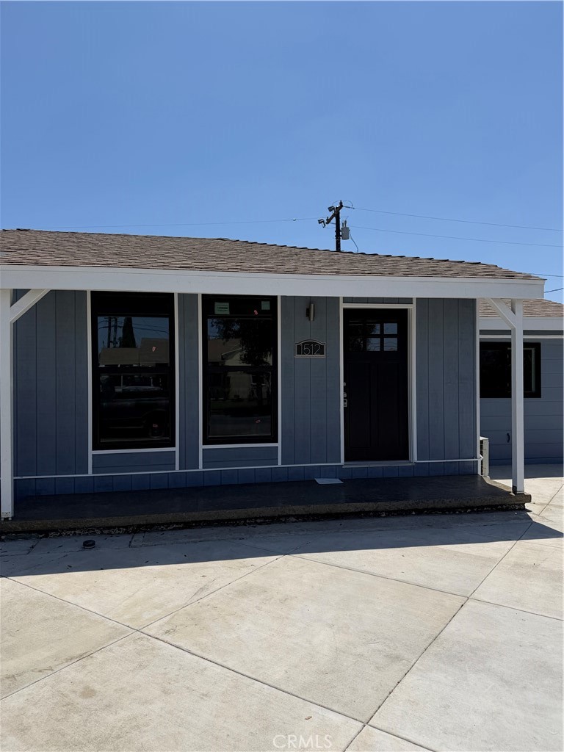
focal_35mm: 24
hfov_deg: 56.8
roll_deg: +0.9
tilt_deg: +0.9
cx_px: 282
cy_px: 376
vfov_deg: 71.6
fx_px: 521
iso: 80
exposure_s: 1/8130
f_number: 1.78
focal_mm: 6.76
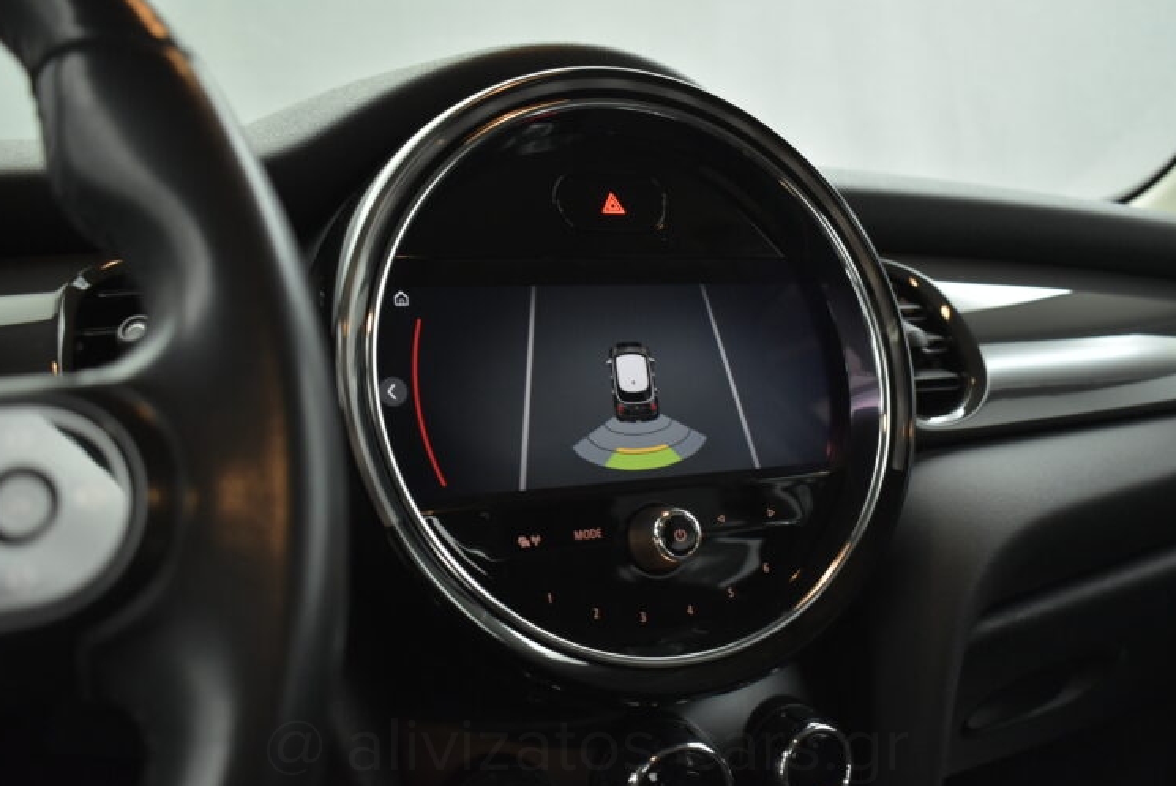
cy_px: 402
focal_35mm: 34
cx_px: 586
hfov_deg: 55.8
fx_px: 1111
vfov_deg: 38.9
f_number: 3.8
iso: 1600
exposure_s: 1/50
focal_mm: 22
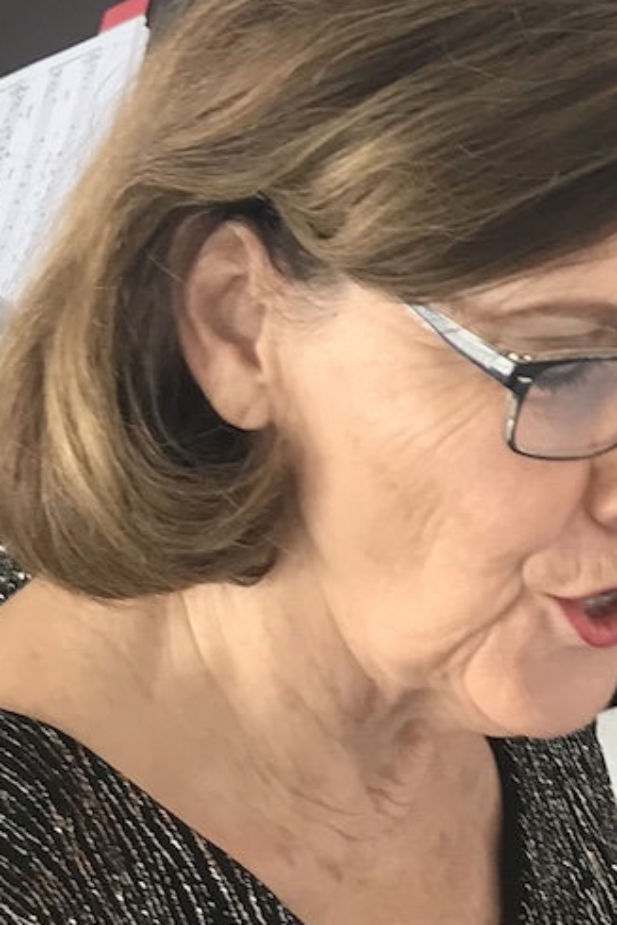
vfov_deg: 16.6
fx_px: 2928
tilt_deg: -2.9
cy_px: -389
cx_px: 726
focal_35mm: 114
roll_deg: -1.9
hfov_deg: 11.8
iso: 32
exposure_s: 1/60
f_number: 1.8
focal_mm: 3.99
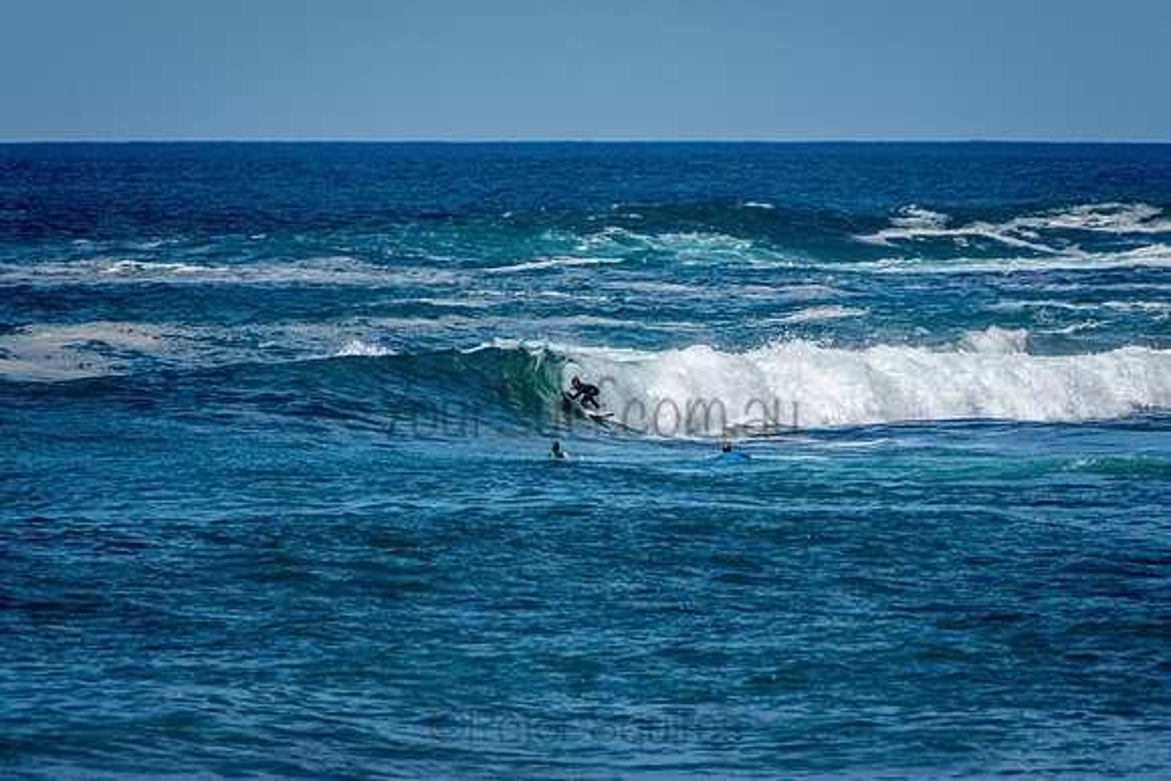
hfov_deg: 3.3
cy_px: 390
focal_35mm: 627
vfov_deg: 2.2
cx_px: 586
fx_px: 20384
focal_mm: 400
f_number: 5.6
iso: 320
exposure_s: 1/2000
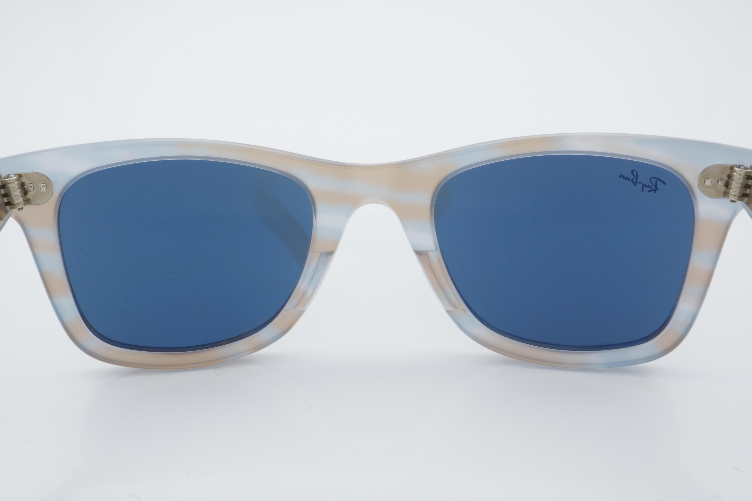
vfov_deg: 34.2
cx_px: 376
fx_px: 815
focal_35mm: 39
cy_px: 250
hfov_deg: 49.6
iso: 100
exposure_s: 1/4
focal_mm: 26
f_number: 25
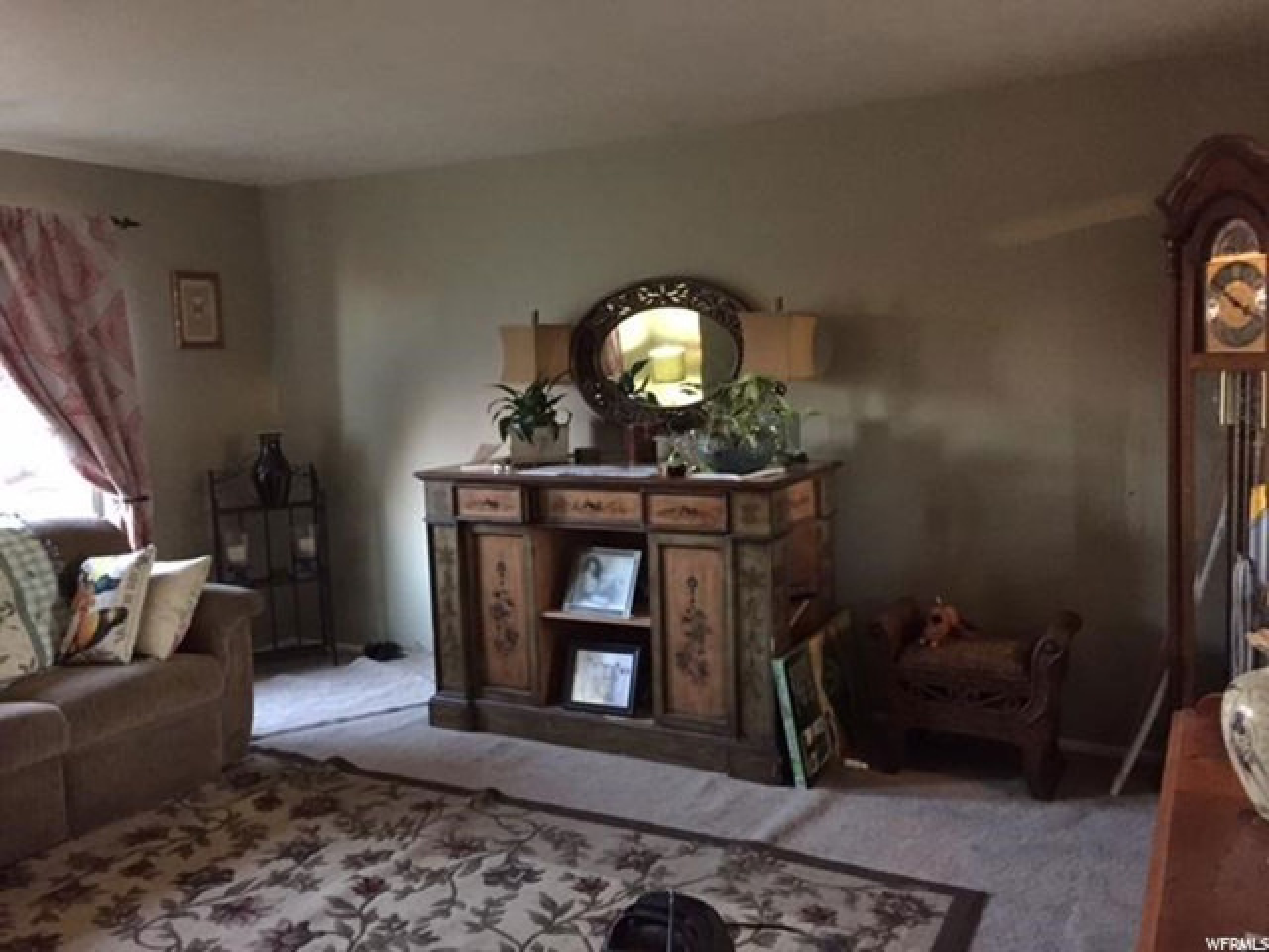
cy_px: 476
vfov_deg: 48.2
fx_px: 1063
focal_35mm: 29
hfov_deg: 61.7
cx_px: 634
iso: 400
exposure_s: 1/15
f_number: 2.2
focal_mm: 4.15
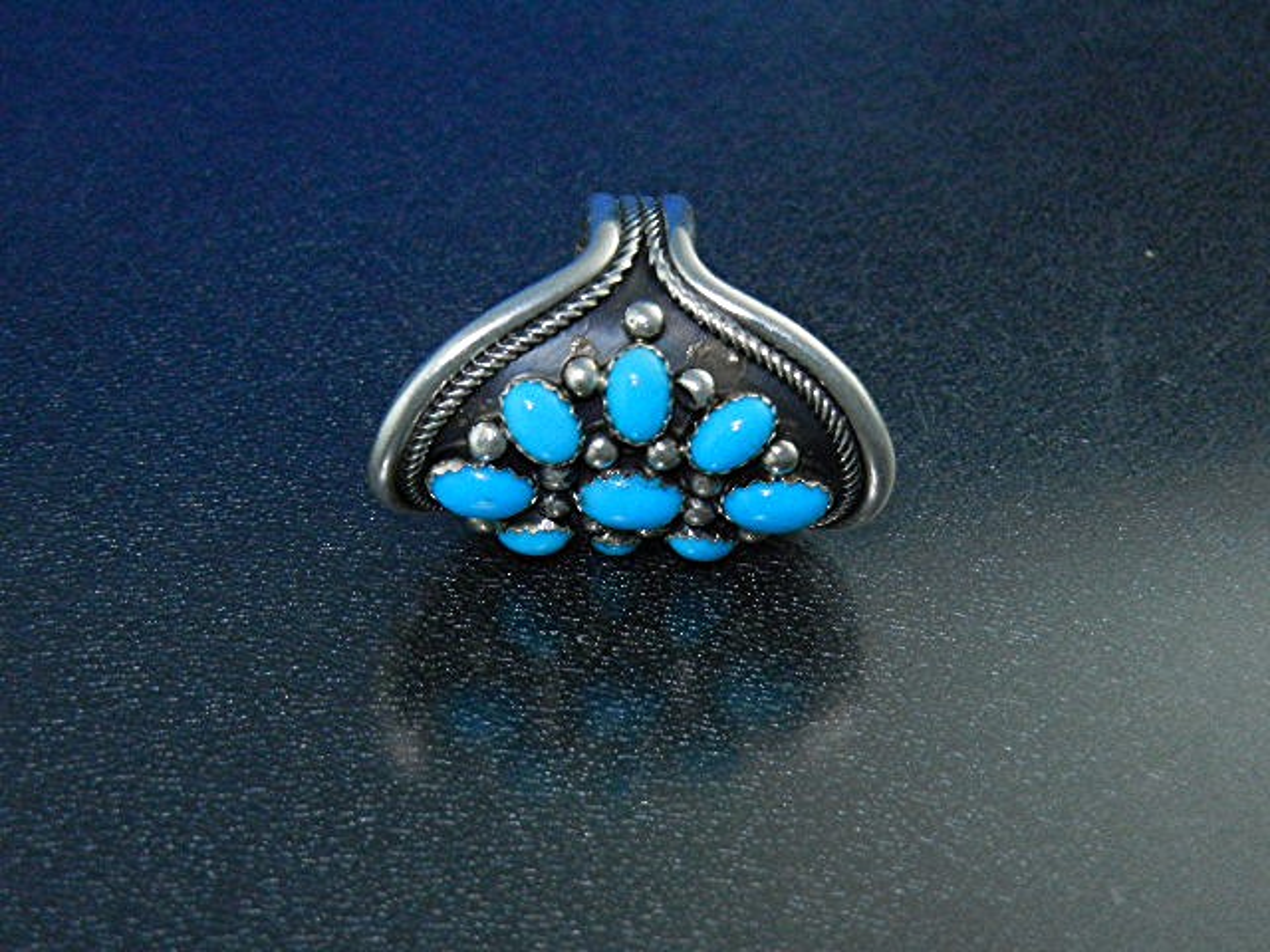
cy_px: 476
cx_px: 635
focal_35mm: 68
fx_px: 2495
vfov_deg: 21.6
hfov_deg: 28.6
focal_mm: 12.2
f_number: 8.2
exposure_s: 1/30
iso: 800
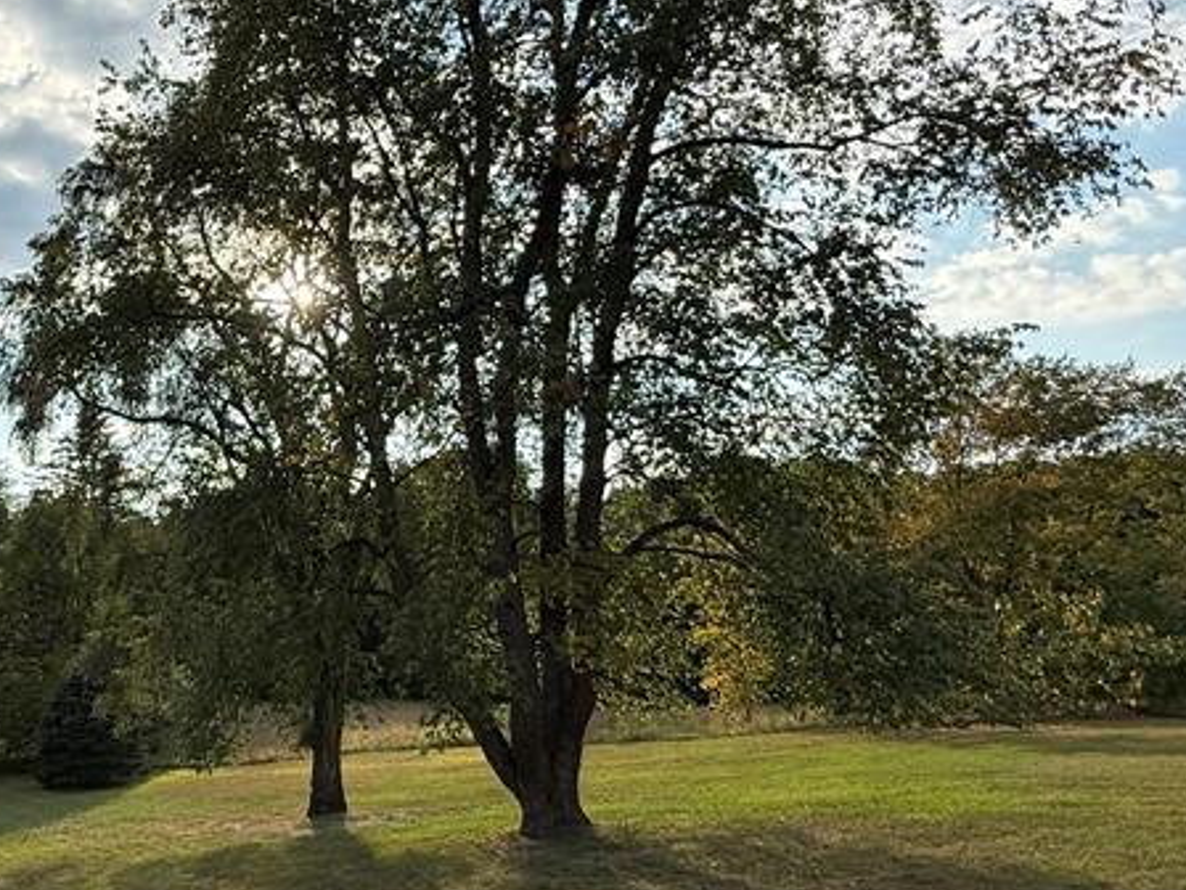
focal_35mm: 32
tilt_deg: +11.1
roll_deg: +0.1
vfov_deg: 44.1
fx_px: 1096
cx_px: 169
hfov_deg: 51.6
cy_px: 424
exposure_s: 1/1572
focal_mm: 2.22
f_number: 2.2
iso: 64
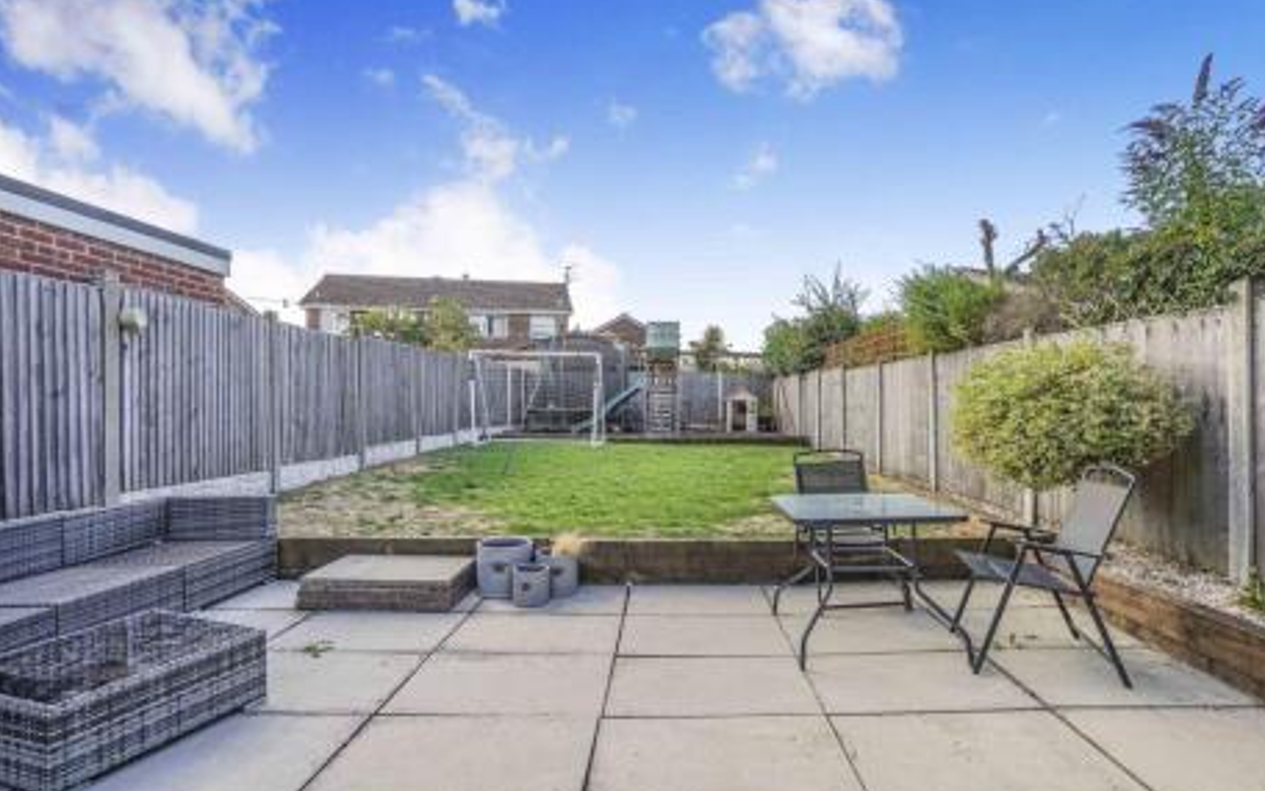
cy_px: 426
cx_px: 655
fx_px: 586
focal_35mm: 17
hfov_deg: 94.3
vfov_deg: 67.9
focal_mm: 16
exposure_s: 1/500
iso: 400
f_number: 9
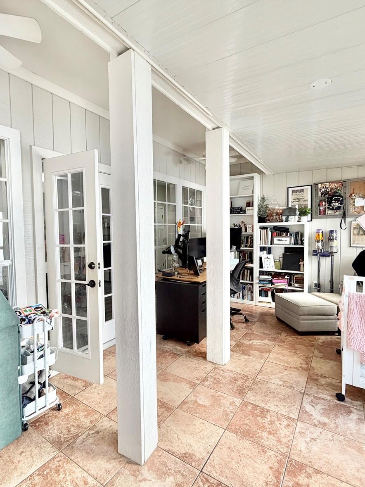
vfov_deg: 84.7
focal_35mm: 19
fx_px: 267
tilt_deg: -2.5
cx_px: 150
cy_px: 245
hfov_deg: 68.1
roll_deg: +1.3
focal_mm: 2.22
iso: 200
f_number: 2.2
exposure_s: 1/120
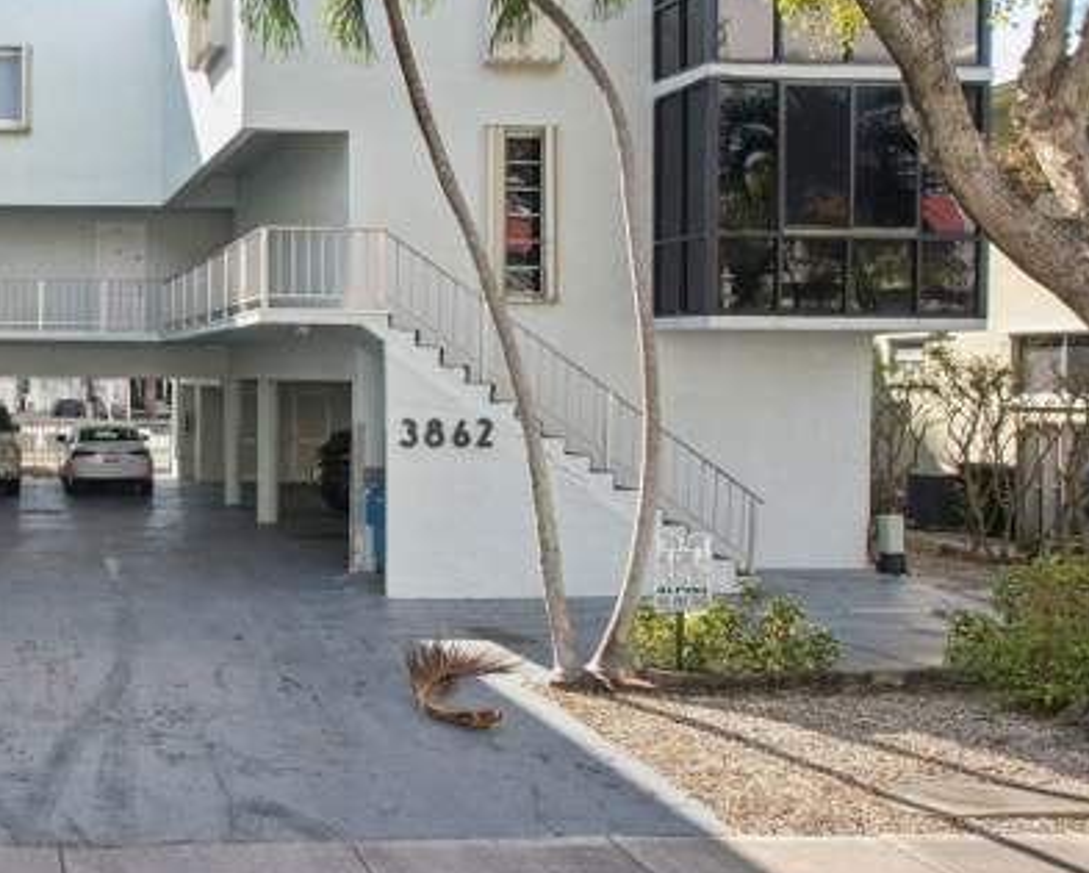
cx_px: 33
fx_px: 1355
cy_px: 359
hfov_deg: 39.3
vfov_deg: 35.6
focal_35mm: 42
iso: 100
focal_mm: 8.38
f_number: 2.8
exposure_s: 1/160
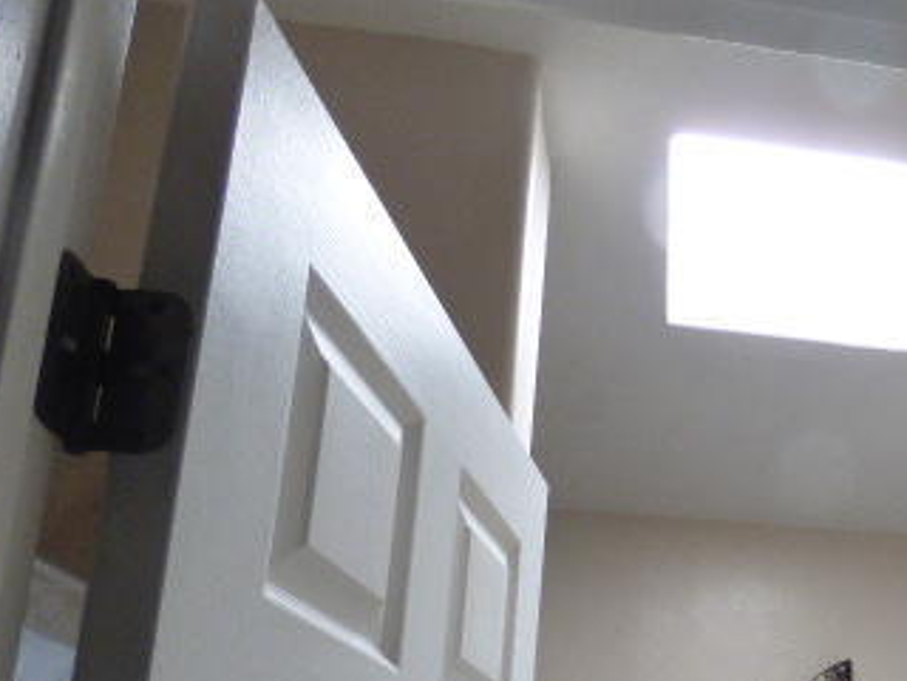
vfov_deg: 33.0
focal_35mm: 40
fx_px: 1048
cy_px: 678
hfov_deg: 41.8
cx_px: 864
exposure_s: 1/60
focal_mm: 3.58
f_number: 2.8
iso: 400
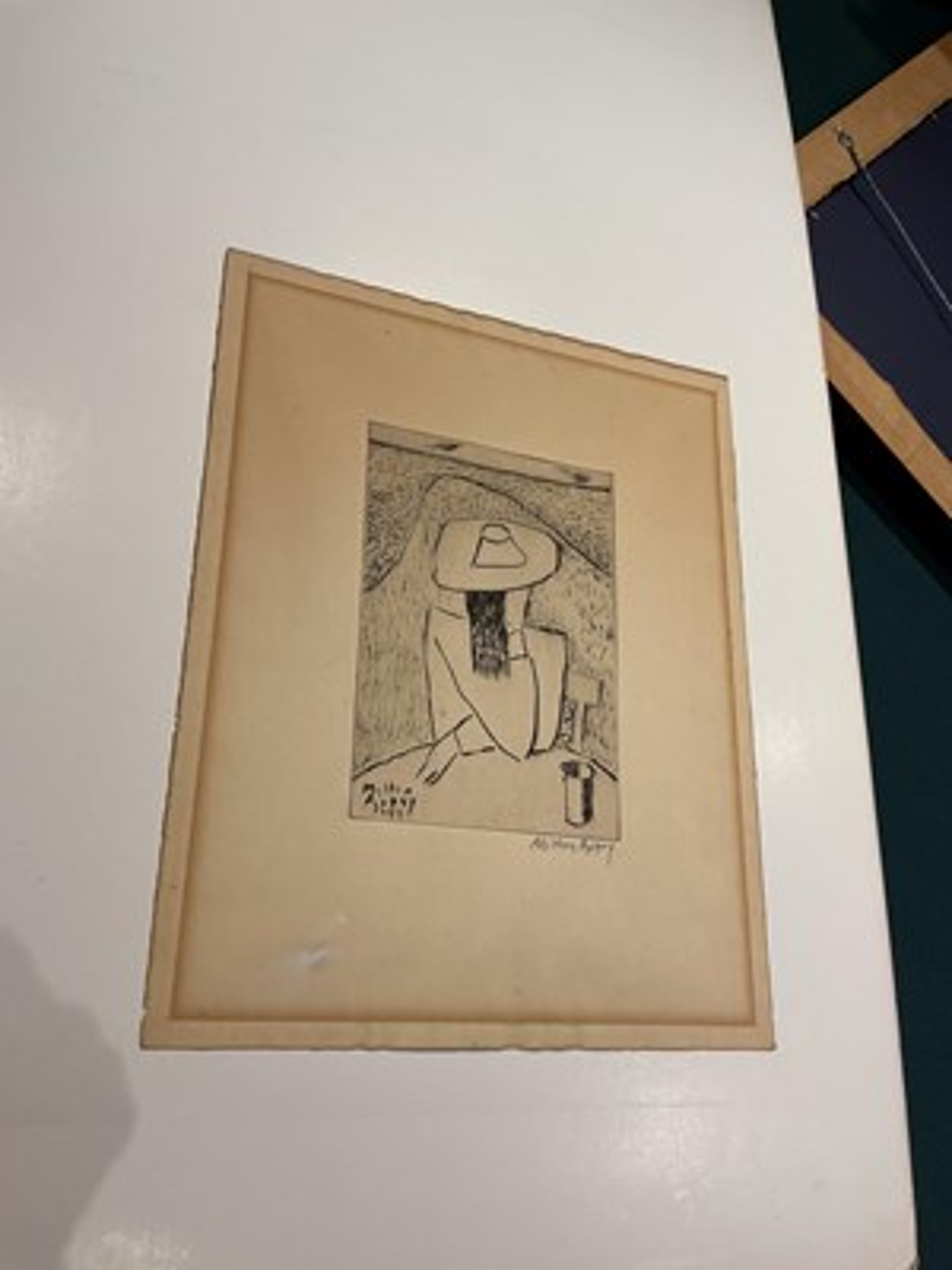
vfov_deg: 61.7
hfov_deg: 48.2
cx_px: 476
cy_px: 635
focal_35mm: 29
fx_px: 1063
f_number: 1.8
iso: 25
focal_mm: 3
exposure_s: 1/120
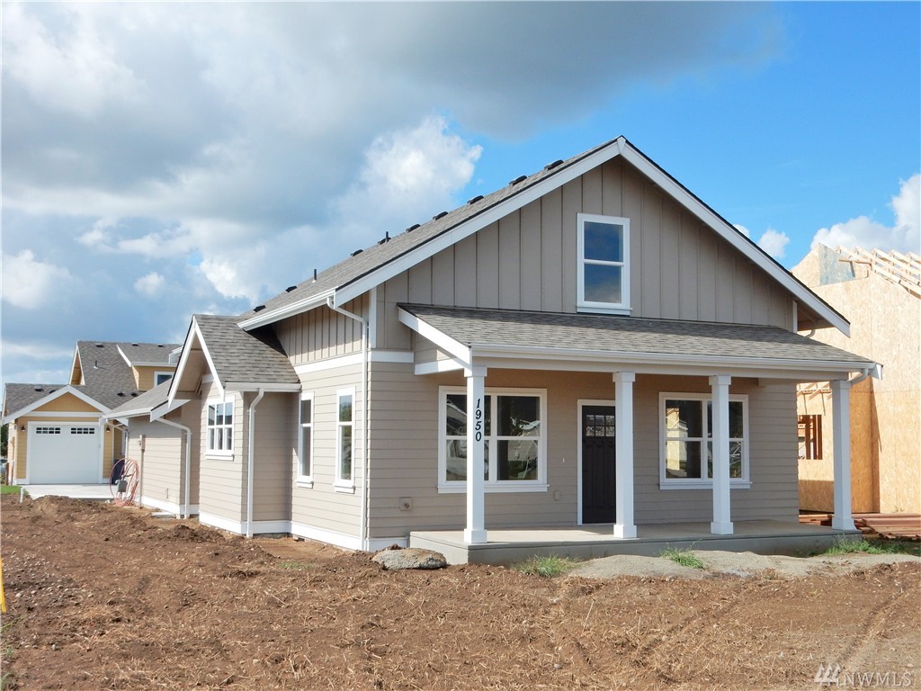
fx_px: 1144
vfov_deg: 33.6
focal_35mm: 43
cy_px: 346
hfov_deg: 43.9
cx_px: 460
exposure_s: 1/1250
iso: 125
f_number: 4.2
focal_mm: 7.6
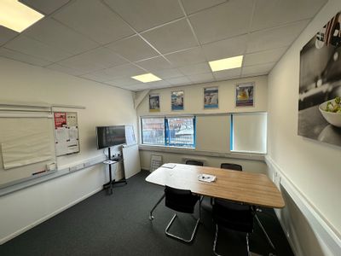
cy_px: 128
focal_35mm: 14
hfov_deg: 102.1
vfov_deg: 85.7
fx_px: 138
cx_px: 170
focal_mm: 2.22
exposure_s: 1/183
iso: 40
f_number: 2.2
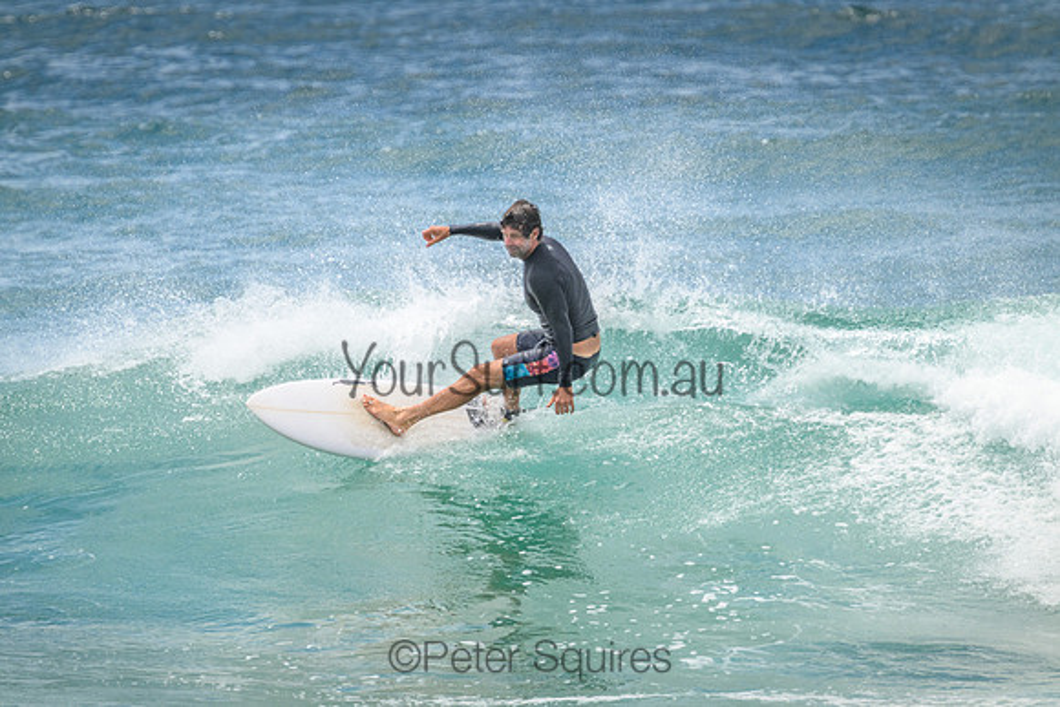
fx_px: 23560
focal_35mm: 800
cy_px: 354
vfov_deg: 1.7
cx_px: 530
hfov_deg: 2.6
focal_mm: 800
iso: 900
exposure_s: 1/2000
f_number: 11
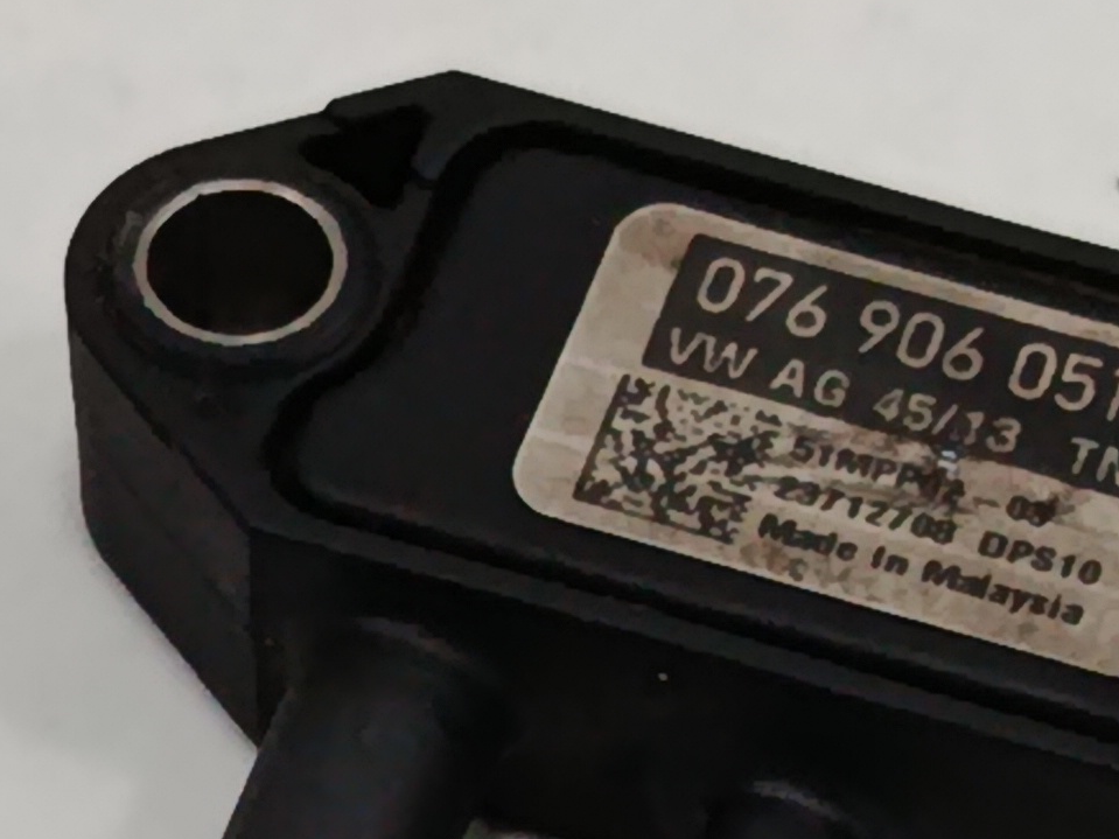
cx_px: 632
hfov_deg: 9.1
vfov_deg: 6.8
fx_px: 7014
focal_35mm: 217
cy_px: 914
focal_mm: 5.24
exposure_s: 1/100
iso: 855
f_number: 1.7
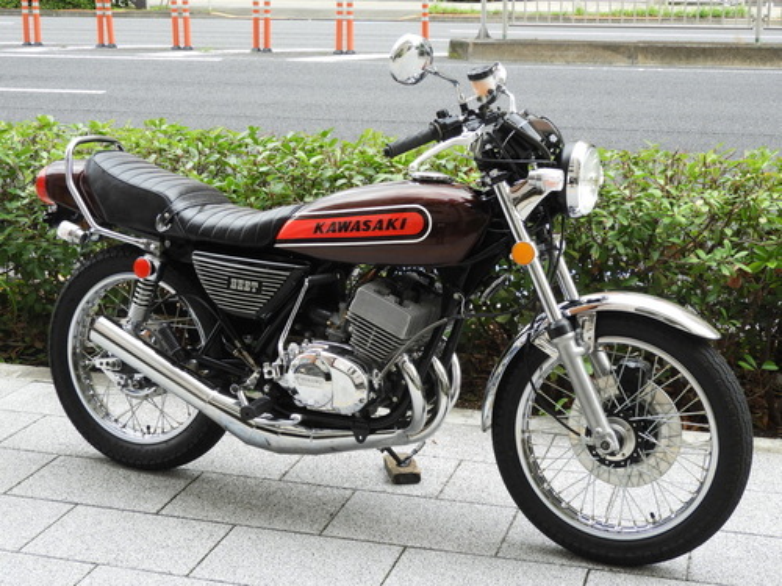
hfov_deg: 32.2
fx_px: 1355
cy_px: 293
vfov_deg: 24.4
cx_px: 391
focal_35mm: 60
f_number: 4.2
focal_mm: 10.7
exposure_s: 1/60
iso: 100
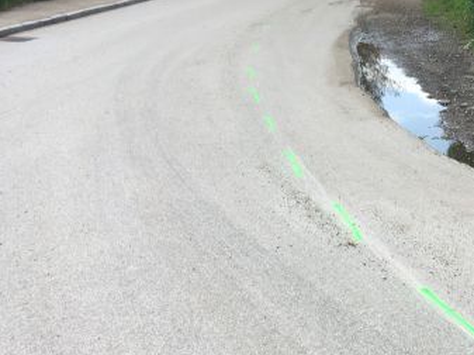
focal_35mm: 56
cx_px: 401
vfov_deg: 26.1
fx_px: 766
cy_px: 182
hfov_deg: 33.1
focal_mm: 4.15
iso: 25
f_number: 2.2
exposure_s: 1/705
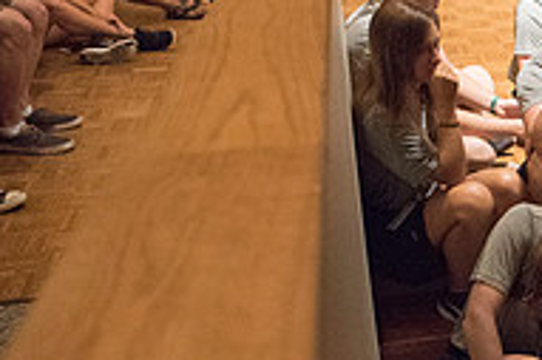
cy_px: 223
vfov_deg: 18.6
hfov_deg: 22.9
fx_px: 1098
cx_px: 797
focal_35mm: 73
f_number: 3.2
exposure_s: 1/200
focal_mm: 24
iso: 5000
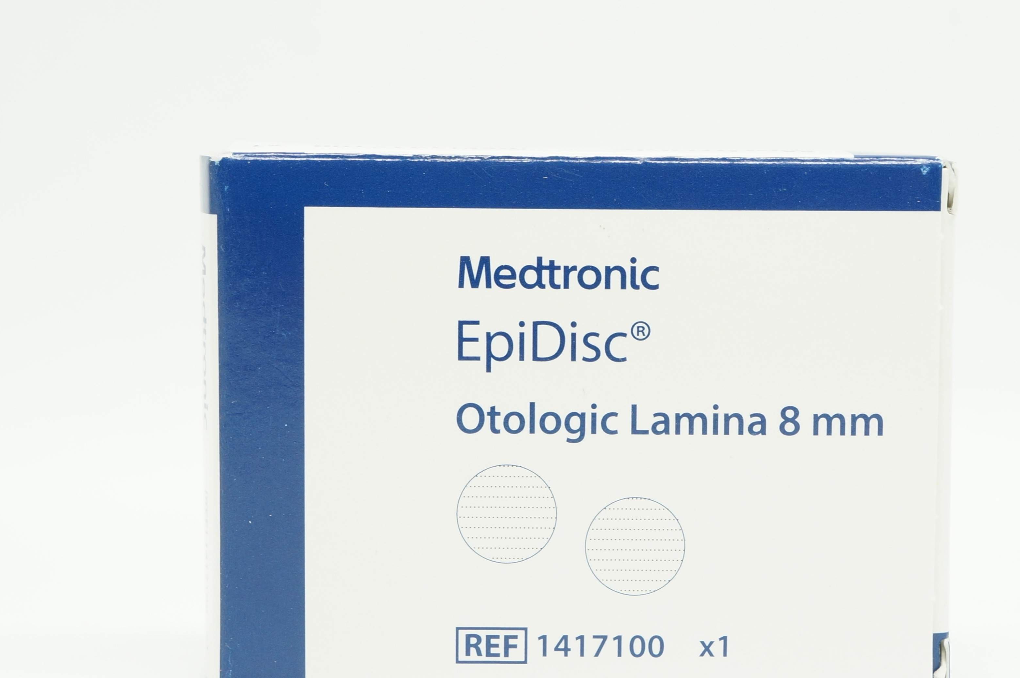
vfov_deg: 14.8
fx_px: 2598
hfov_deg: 22.2
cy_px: 428
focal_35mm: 92
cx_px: 582
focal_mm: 39
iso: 400
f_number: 8
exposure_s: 1/25
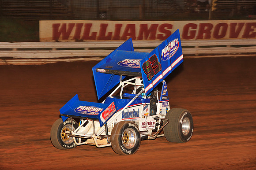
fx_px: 746
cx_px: 128
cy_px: 85
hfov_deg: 19.5
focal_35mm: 105
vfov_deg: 13.0
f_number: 6.3
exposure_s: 1/320
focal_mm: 105
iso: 800
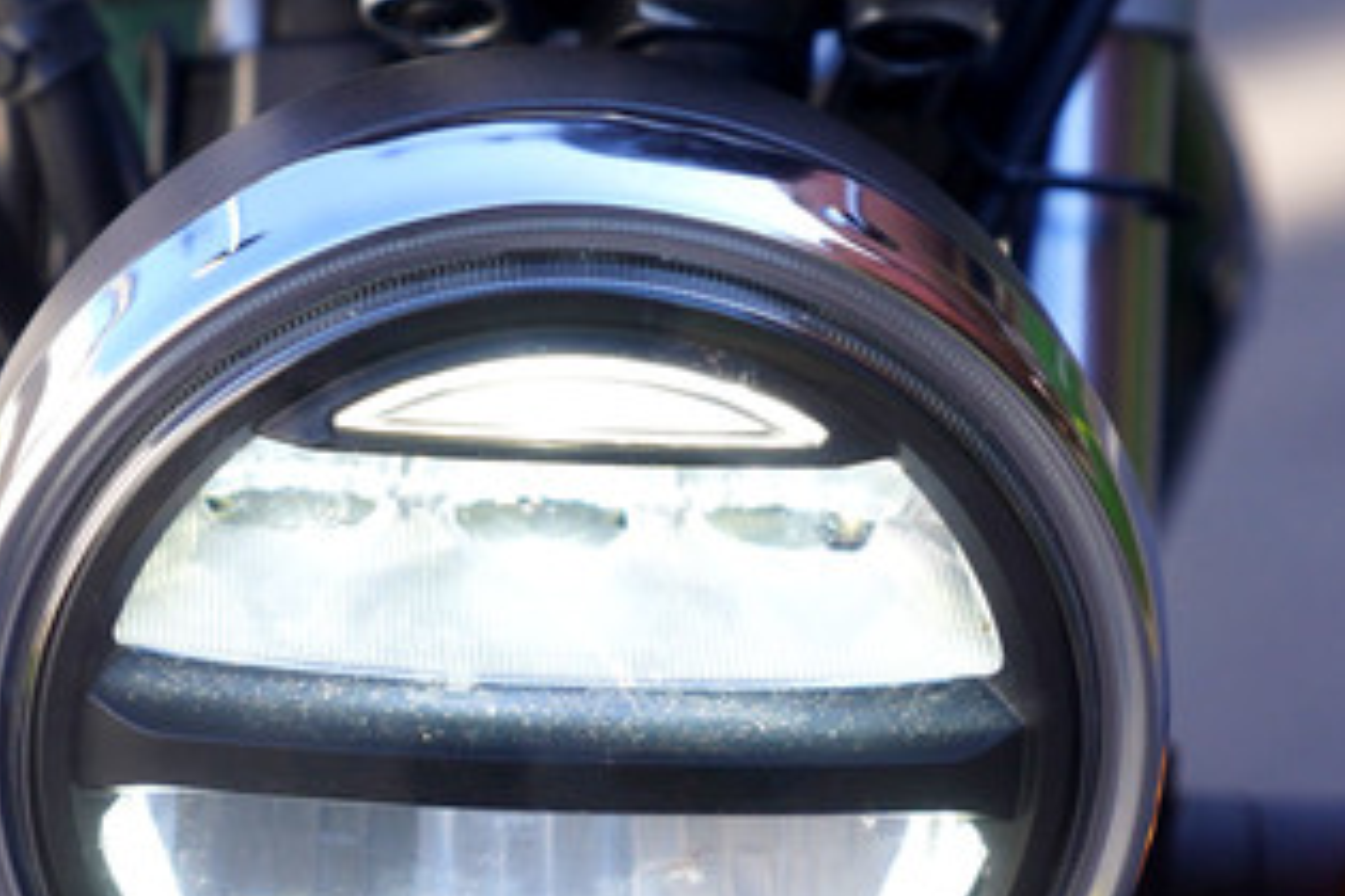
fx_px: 5977
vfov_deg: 8.6
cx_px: 444
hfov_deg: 12.8
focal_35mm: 160
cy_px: 713
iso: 500
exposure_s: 1/1250
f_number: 2.8
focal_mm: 70
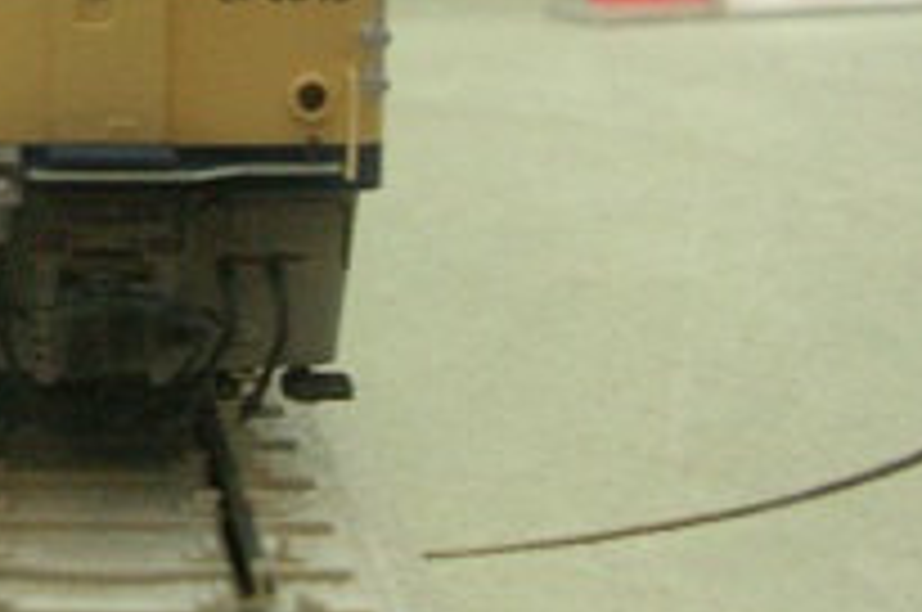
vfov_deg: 15.0
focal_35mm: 88
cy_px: -83
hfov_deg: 22.1
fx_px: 2250
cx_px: -38
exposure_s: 1/90
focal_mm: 5.8
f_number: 2.8
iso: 200
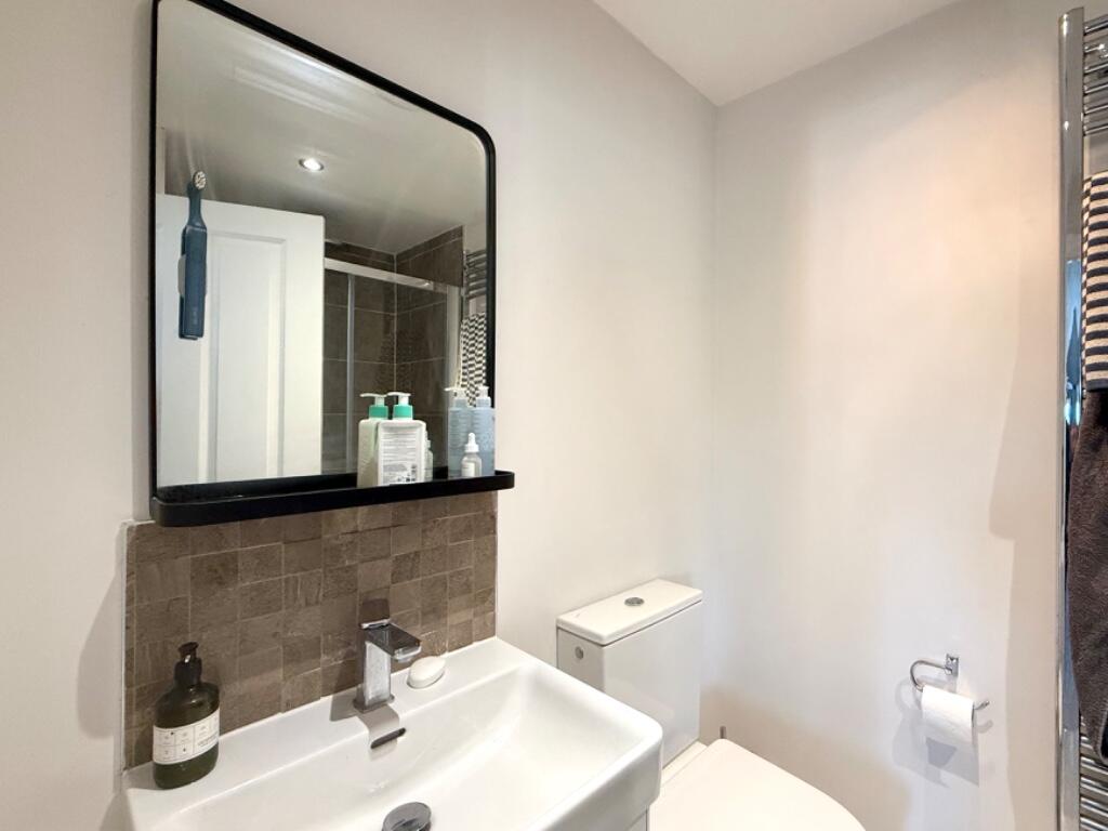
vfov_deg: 85.7
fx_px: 448
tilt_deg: +0.2
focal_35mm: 14
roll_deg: -1.2
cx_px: 554
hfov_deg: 102.1
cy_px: 416
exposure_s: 1/100
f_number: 2.2
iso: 320
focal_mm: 2.22
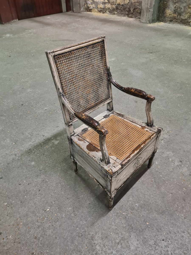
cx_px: 96
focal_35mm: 26
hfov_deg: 53.1
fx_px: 191
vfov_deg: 67.3
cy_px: 128
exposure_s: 1/25
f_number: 1.8
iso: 640
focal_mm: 5.4
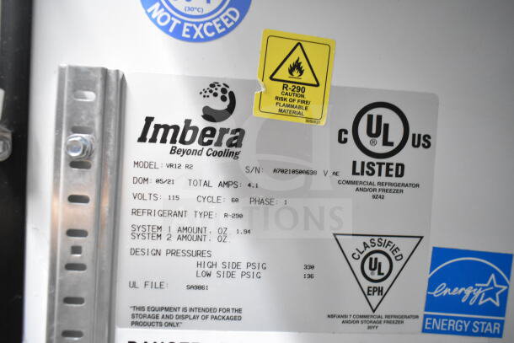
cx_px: 257
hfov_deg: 67.4
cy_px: 172
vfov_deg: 48.0
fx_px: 386
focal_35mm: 27
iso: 4000
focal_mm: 18
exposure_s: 1/30
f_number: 3.5
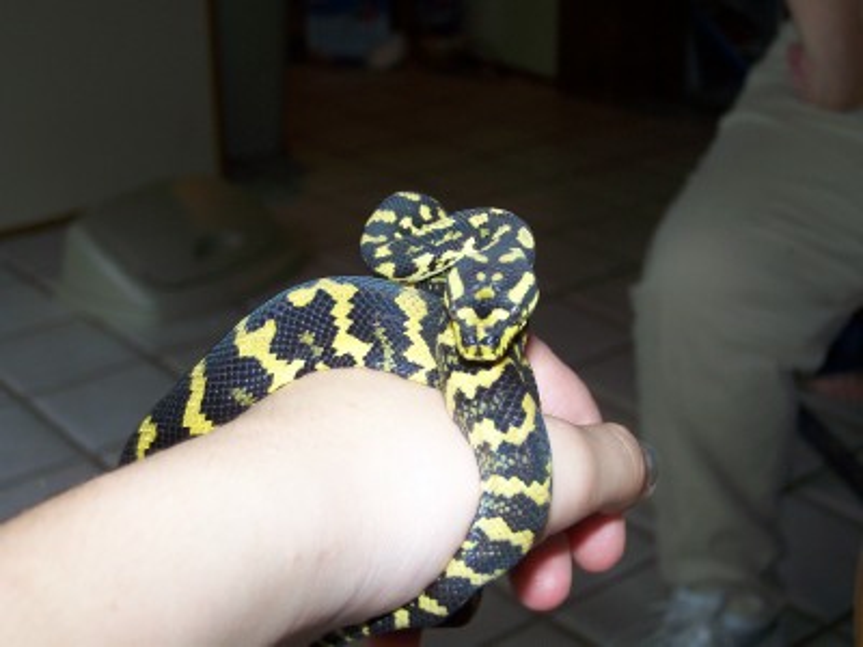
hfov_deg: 32.7
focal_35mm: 59
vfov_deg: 24.8
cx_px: 432
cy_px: 324
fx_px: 1471
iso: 80
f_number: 3.1
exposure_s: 1/50
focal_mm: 9.8
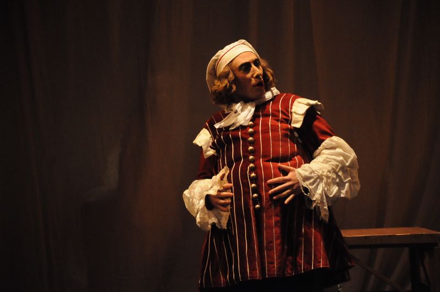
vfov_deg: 8.7
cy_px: 146
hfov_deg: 13.1
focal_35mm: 158
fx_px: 1922
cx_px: 220
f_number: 5.6
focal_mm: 105
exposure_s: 1/60
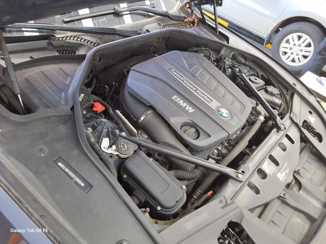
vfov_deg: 49.7
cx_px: 163
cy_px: 122
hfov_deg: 63.4
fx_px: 264
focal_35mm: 28
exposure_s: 1/40
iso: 100
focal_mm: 2.91
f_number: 1.9
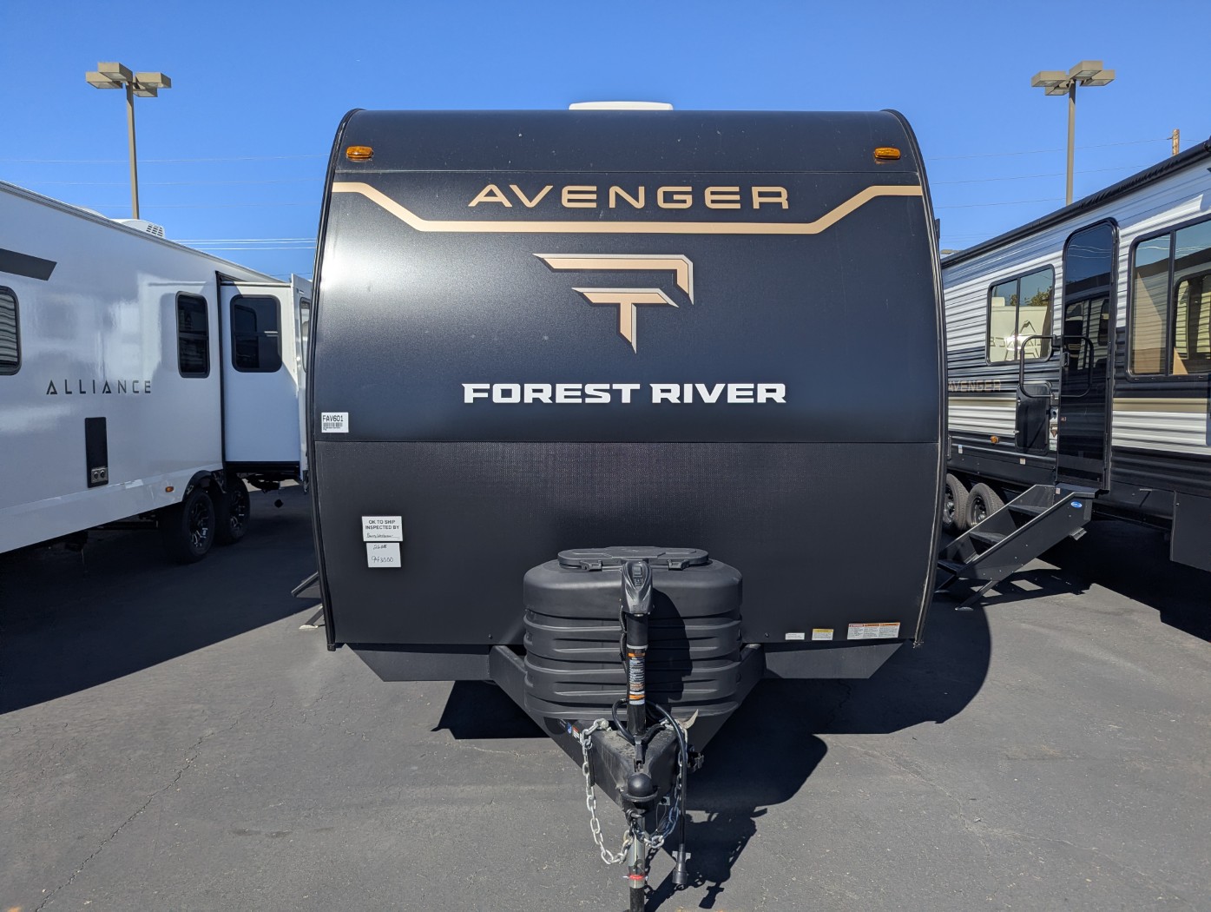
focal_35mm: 24
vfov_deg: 56.9
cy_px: 456
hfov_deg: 71.5
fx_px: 841
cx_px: 606
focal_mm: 6.81
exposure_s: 1/2976
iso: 39
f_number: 1.85
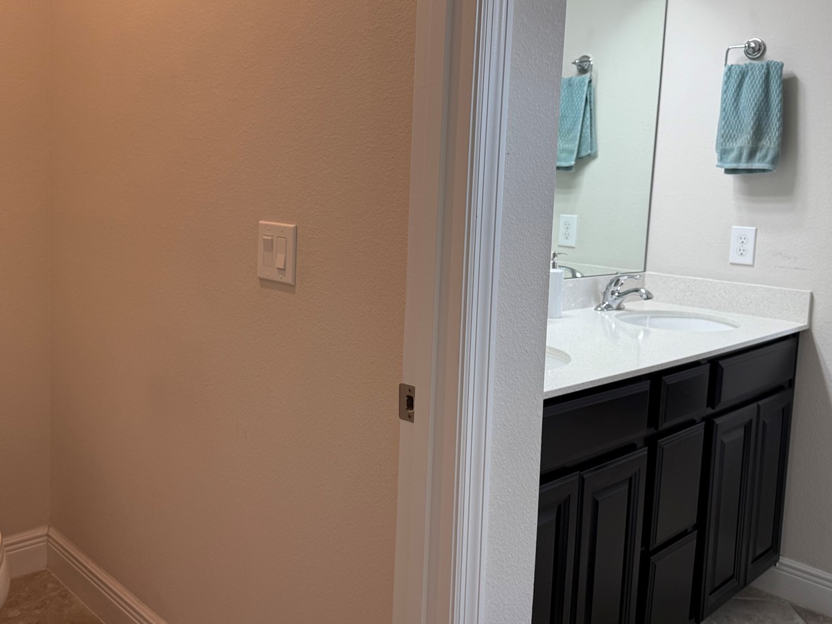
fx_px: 769
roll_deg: -2.3
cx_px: 395
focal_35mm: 32
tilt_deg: -4.9
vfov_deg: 44.0
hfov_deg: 56.8
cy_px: 254
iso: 100
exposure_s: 1/120
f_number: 1.78
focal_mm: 6.76
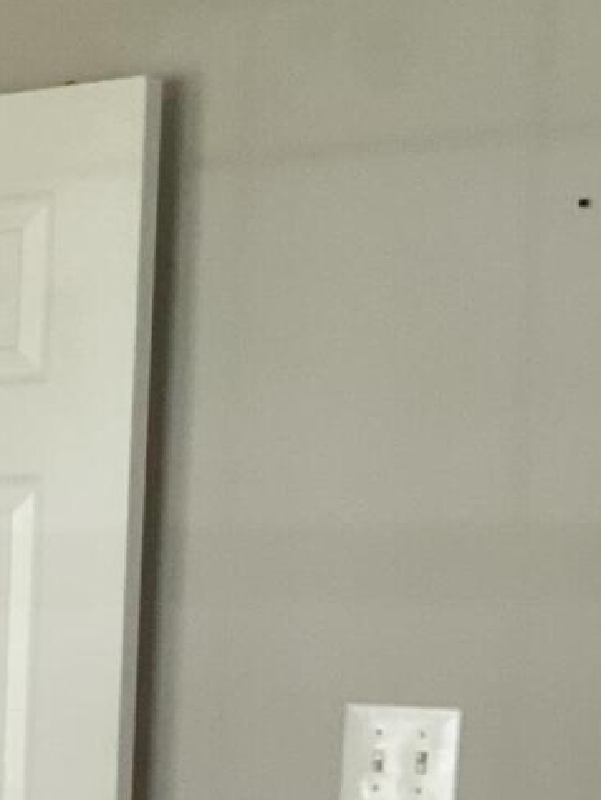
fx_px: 2774
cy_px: 908
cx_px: -589
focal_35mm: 120
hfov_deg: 11.2
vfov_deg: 15.9
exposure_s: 1/60
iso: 64
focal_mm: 3
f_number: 1.8
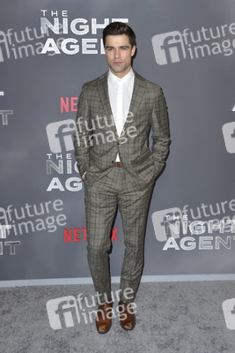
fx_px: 440
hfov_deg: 29.9
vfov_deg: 43.6
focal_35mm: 45
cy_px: 176
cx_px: 118
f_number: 6.3
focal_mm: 45
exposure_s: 1/250
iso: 400
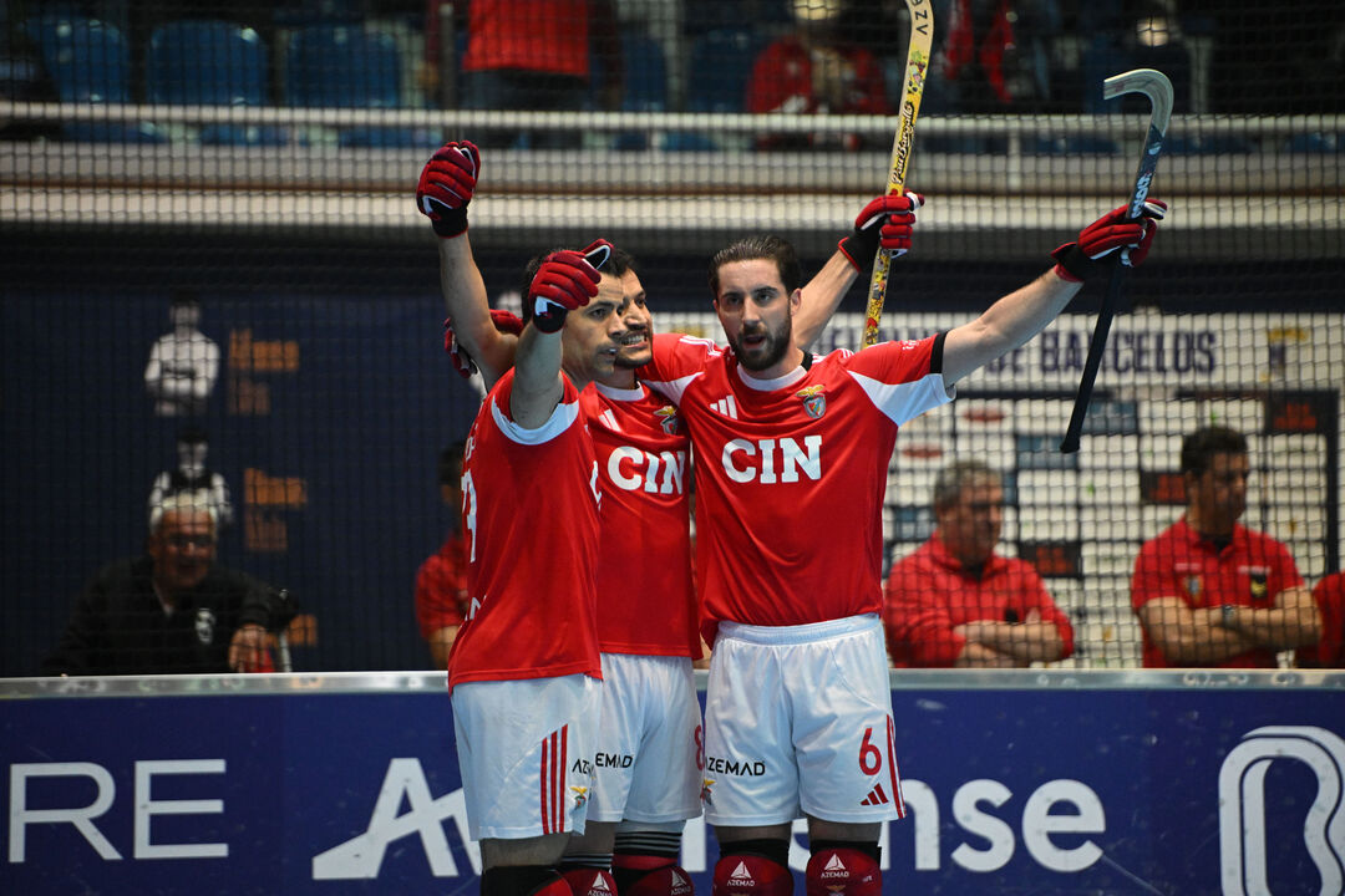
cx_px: 672
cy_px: 448
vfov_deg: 7.8
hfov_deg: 11.7
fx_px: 6538
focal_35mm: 175
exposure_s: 1/1250
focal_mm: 175
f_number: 2.8
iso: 6400
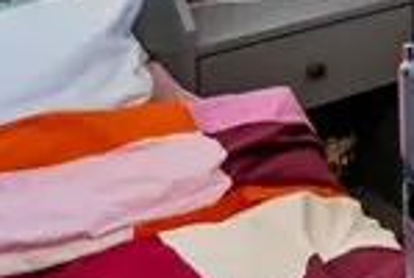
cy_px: -399
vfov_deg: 11.6
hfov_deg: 13.2
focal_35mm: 96
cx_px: 1084
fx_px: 1106
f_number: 10
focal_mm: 14
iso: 100
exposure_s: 1
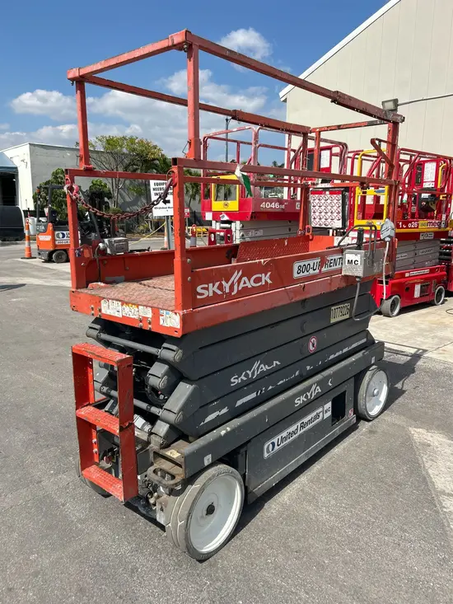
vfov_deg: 67.3
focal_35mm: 26
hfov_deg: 53.1
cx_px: 226
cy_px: 302
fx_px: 454
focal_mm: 5.7
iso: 50
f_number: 1.5
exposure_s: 1/5587
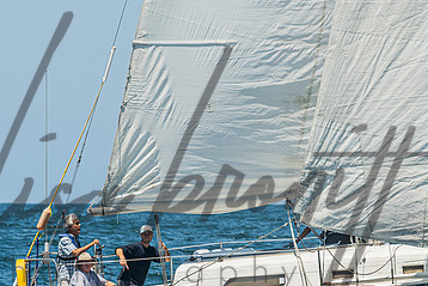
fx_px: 4329
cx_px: 161
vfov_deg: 3.8
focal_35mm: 364
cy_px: 177
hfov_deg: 5.7
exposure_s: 1/640
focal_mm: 170
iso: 320
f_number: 6.3
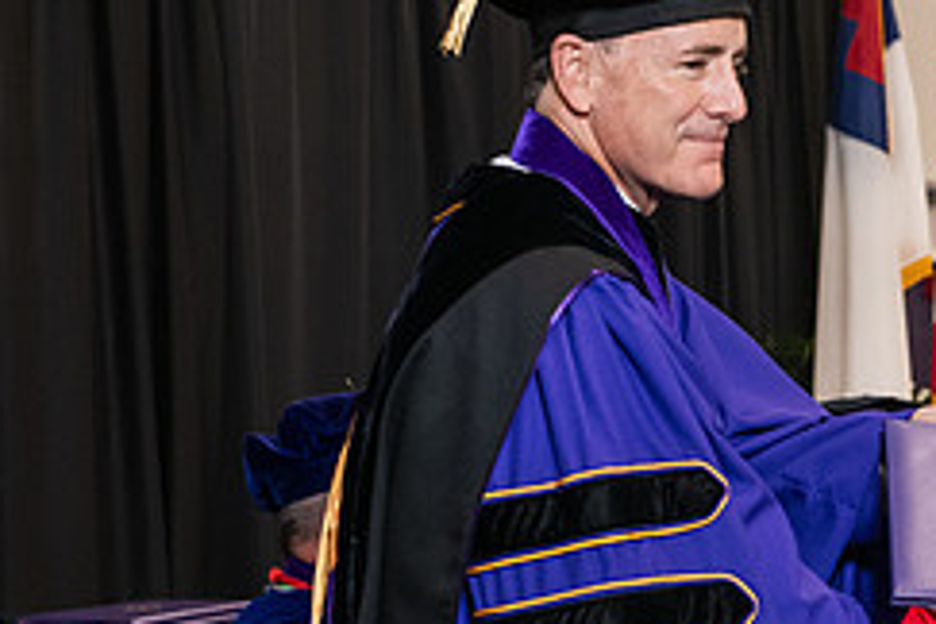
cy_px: 376
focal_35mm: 143
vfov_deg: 9.6
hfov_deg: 14.2
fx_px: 3718
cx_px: 901
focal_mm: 60
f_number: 5
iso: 2000
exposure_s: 1/125
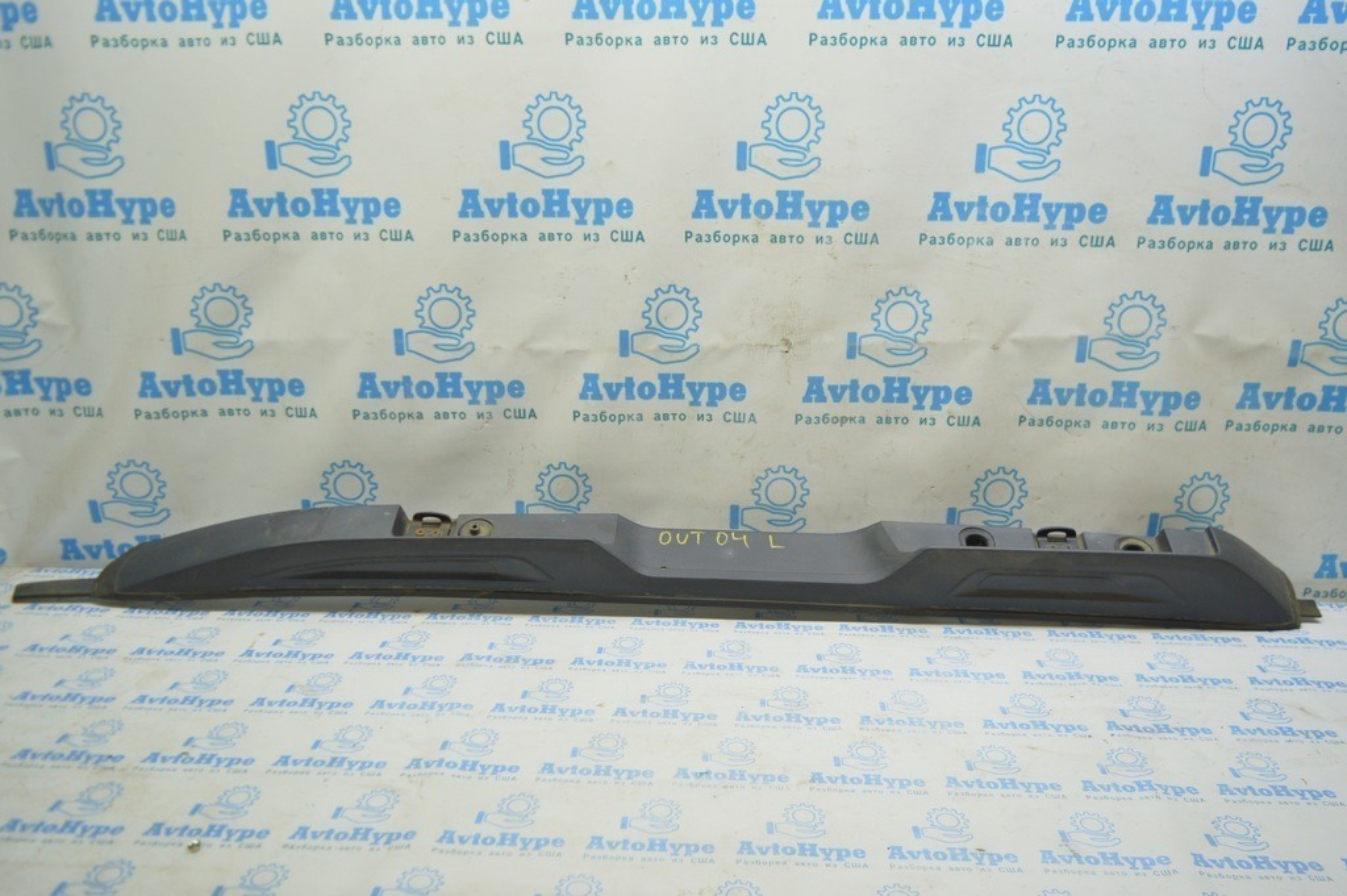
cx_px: 674
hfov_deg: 67.4
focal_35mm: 27
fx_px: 1009
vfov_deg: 47.9
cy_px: 448
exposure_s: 1/60
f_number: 3.5
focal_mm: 18
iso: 400
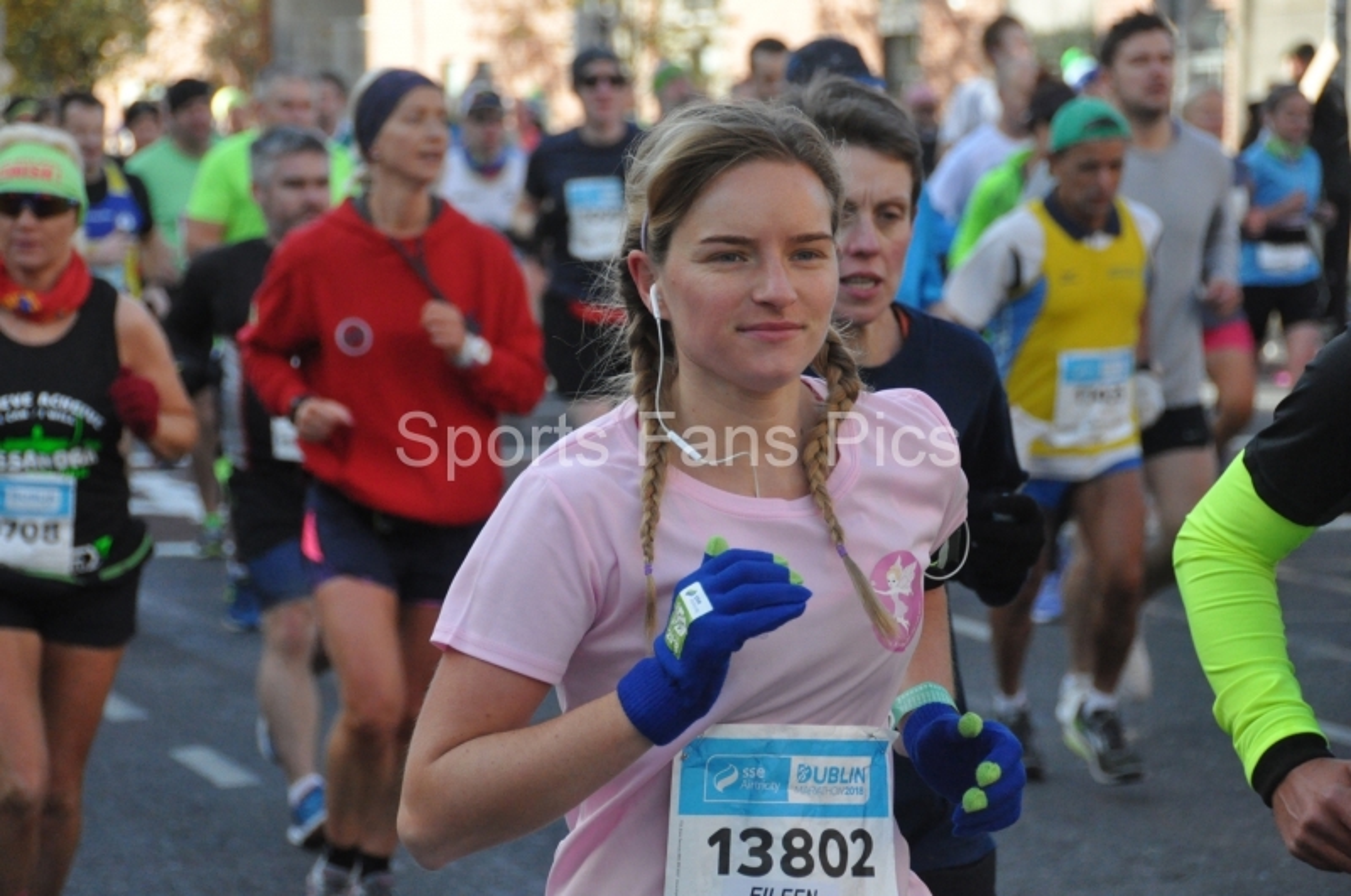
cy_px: 448
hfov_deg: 15.2
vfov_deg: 10.1
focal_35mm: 135
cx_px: 676
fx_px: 5059
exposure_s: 1/2500
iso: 2000
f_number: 5.3
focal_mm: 90
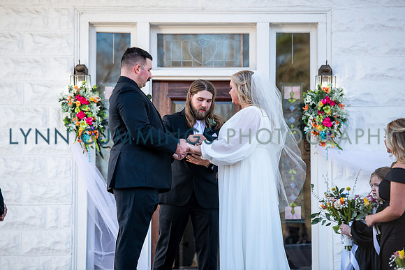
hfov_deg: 12.4
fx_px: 1857
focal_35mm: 165
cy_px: 135
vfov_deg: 8.3
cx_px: 202
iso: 200
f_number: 3.5
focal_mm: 165
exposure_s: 1/400
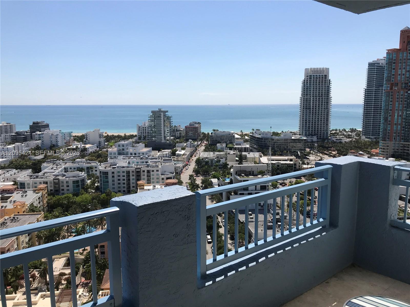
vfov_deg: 49.7
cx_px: 205
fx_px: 332
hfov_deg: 63.4
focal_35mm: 28
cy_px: 154
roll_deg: -0.4
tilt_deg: -7.7
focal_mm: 3.99
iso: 20
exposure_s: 1/4000
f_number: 1.8
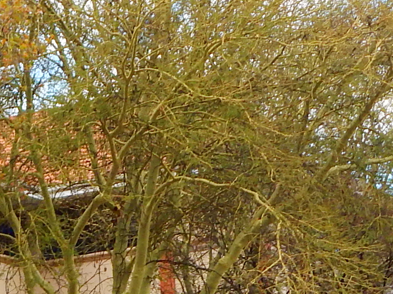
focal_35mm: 164
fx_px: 1862
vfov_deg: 8.8
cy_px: 455
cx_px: -244
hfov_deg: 11.4
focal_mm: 6.1
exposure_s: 1/250
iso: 125
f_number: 3.3
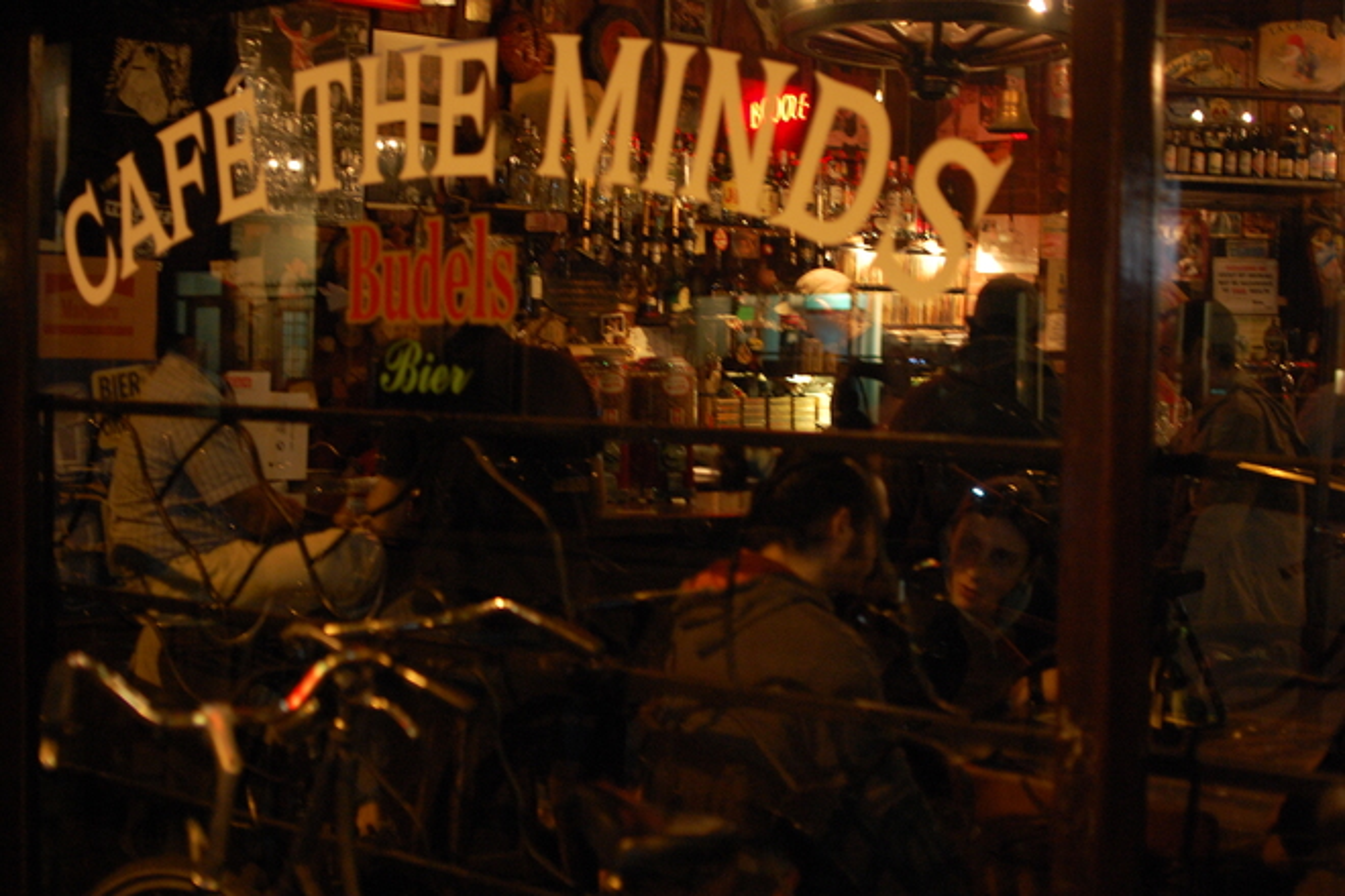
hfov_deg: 37.9
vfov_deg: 25.8
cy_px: 448
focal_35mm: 52
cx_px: 672
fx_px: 1961
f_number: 1.8
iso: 800
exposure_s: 1/15
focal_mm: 35
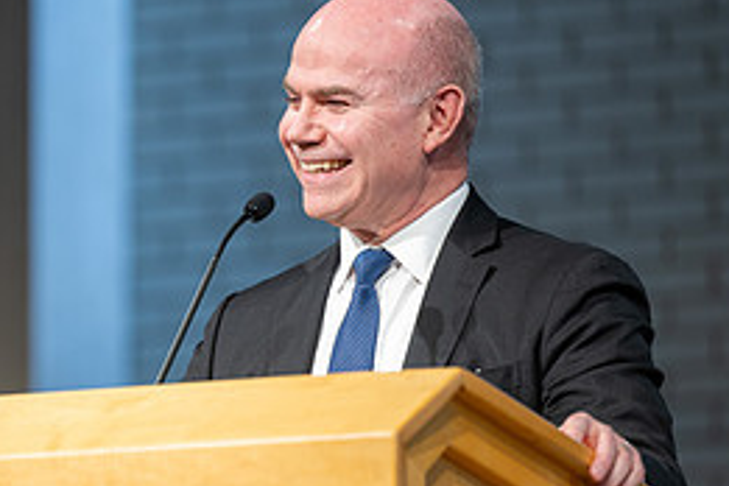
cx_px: 128
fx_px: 8990
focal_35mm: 444
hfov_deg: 4.6
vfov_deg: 3.1
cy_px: 339
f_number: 2.8
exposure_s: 1/125
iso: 400
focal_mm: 200
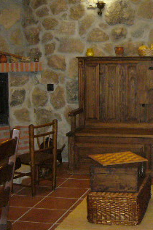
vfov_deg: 27.2
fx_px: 472
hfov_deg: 18.2
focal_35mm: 74
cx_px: 127
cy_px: 84
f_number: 2.8
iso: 400
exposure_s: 1/30
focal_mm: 5.8
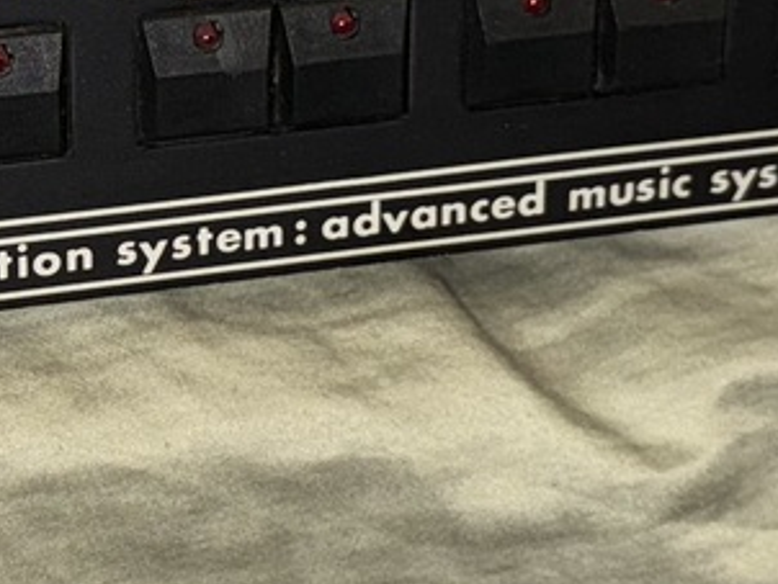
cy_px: 36
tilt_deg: -18.0
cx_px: 41
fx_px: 2857
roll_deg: +1.0
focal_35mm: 127
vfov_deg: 11.6
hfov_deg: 15.3
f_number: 1.78
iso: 80
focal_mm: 6.76
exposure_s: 1/9
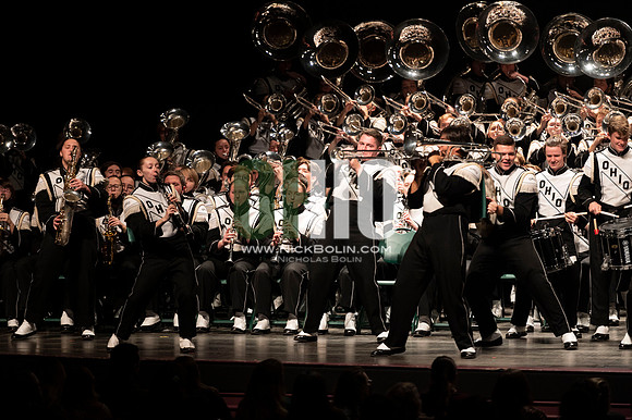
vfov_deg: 6.9
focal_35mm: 200
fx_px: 3509
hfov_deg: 10.3
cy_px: 210
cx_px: 316
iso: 2500
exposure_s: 1/500
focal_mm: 200
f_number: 2.8
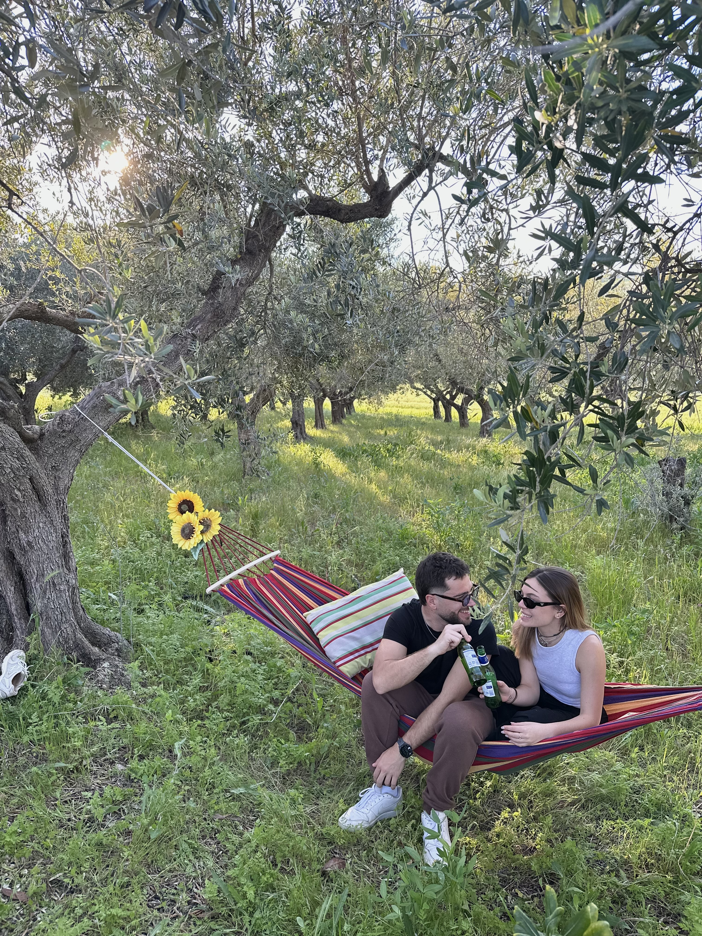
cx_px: 351
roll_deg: +2.7
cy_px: 468
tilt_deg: -11.9
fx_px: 649
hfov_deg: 56.8
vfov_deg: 71.6
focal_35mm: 24
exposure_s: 1/212
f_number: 1.78
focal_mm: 6.86
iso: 80
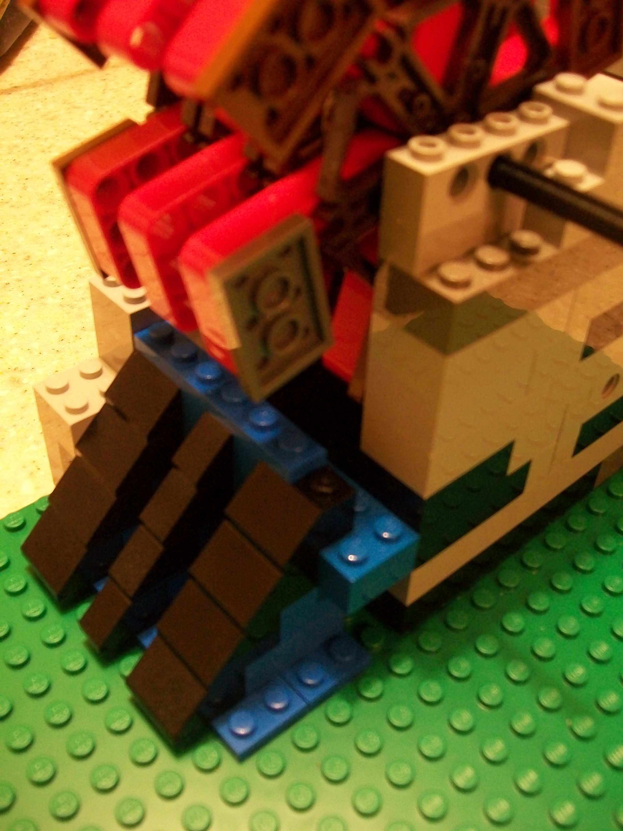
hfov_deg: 39.7
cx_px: 312
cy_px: 416
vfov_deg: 51.4
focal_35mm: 36
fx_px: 864
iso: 240
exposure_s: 1/8
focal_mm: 6
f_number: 2.7
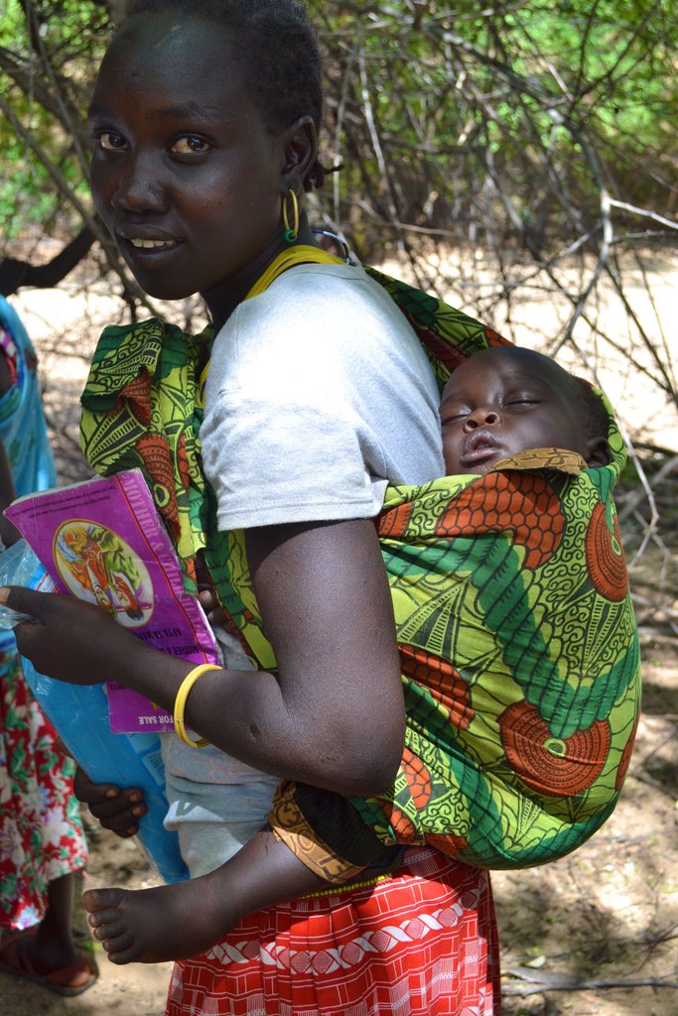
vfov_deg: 41.1
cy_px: 508
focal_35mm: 48
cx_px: 339
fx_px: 1355
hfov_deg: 28.1
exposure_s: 1/125
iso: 200
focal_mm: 32
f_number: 5.6
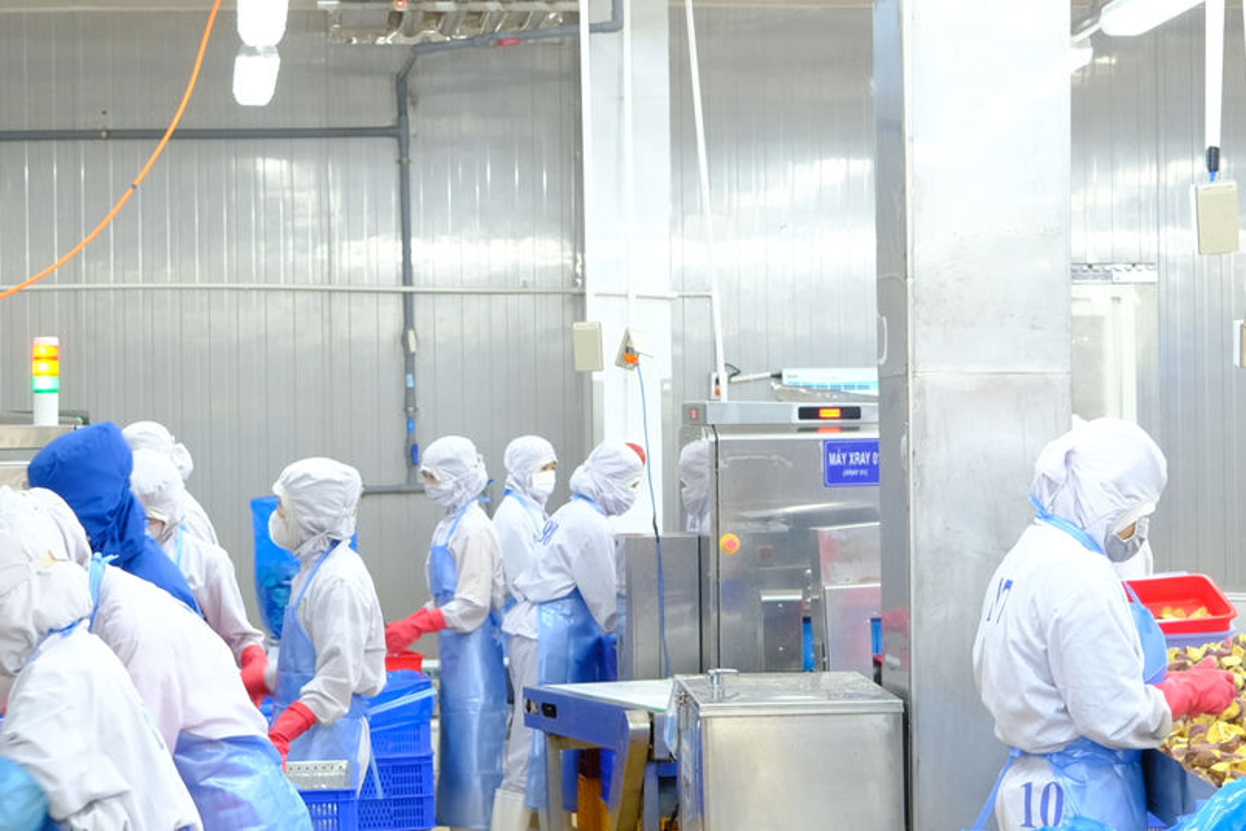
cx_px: 515
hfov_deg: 22.8
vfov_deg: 15.4
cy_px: 397
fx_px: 3081
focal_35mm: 89
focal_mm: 23.5
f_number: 4
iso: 640
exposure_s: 1/38
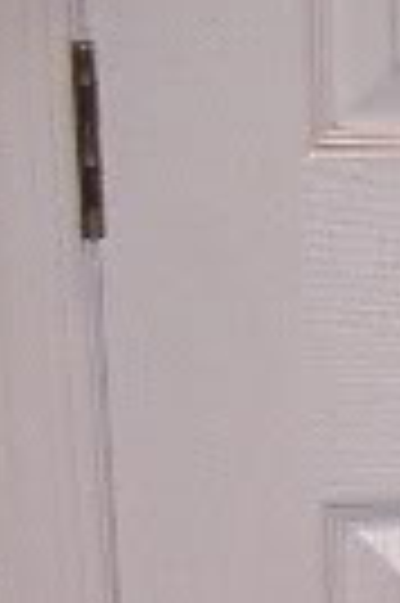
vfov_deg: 10.3
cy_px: 1094
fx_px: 3158
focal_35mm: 189
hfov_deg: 6.9
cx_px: 876
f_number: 2.6
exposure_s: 1/60
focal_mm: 5.8
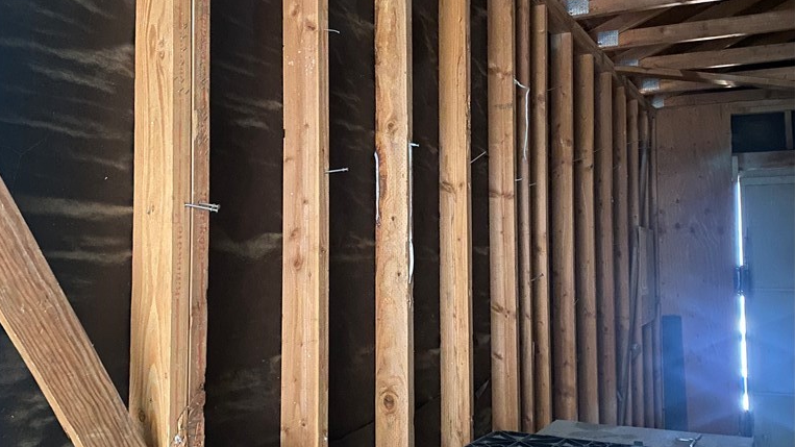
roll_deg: -0.5
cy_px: 214
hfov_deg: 52.8
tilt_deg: +5.1
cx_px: 396
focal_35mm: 38
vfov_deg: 31.2
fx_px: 801
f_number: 1.8
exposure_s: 1/8
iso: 640
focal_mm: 4.25
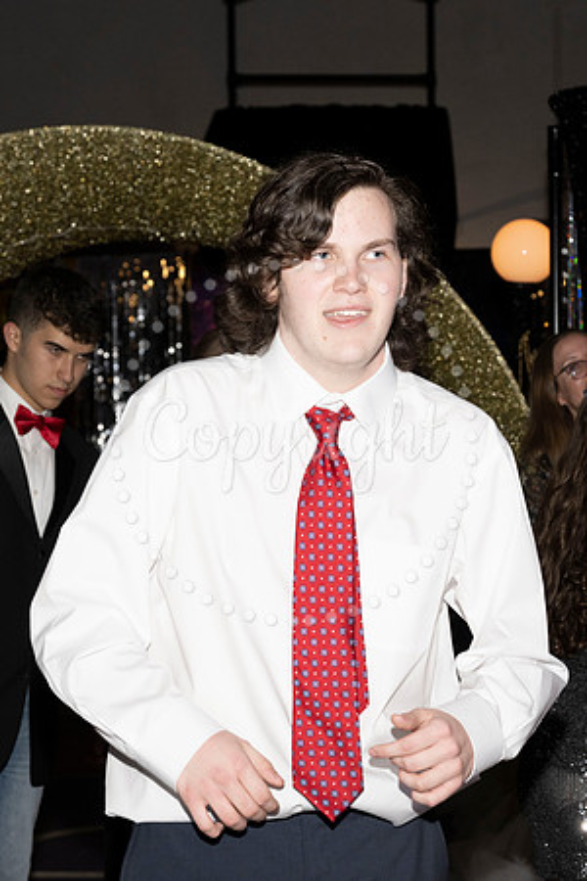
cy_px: 440
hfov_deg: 16.0
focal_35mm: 86
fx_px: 2091
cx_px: 356
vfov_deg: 23.8
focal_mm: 57
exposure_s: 1/100
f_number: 5.6
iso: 1000
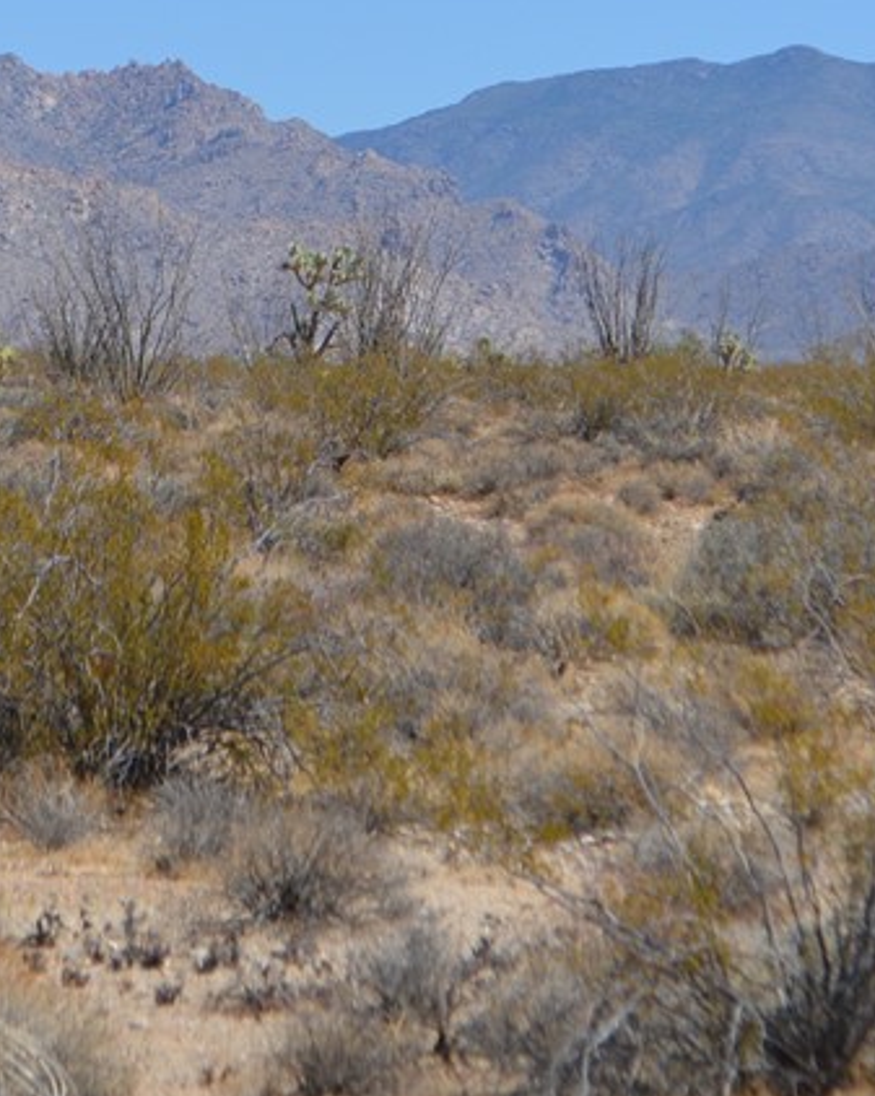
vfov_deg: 9.7
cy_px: 174
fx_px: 6455
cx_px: 402
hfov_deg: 7.8
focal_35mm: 199
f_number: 7.1
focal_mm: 55
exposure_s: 1/1600
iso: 400
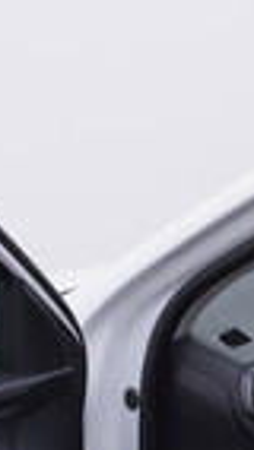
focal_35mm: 146
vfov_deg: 14.4
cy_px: 471
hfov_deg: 8.3
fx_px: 1746
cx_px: 89
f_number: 4
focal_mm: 24
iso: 125
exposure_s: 1/80
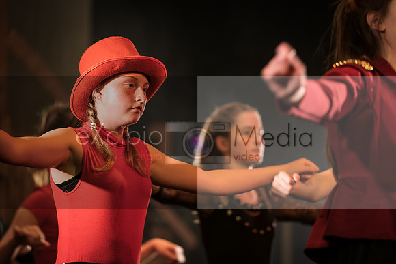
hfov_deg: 10.3
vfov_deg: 6.9
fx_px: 2200
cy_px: 132
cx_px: 198
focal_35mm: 200
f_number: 2.8
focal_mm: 200
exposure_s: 1/125
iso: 1250
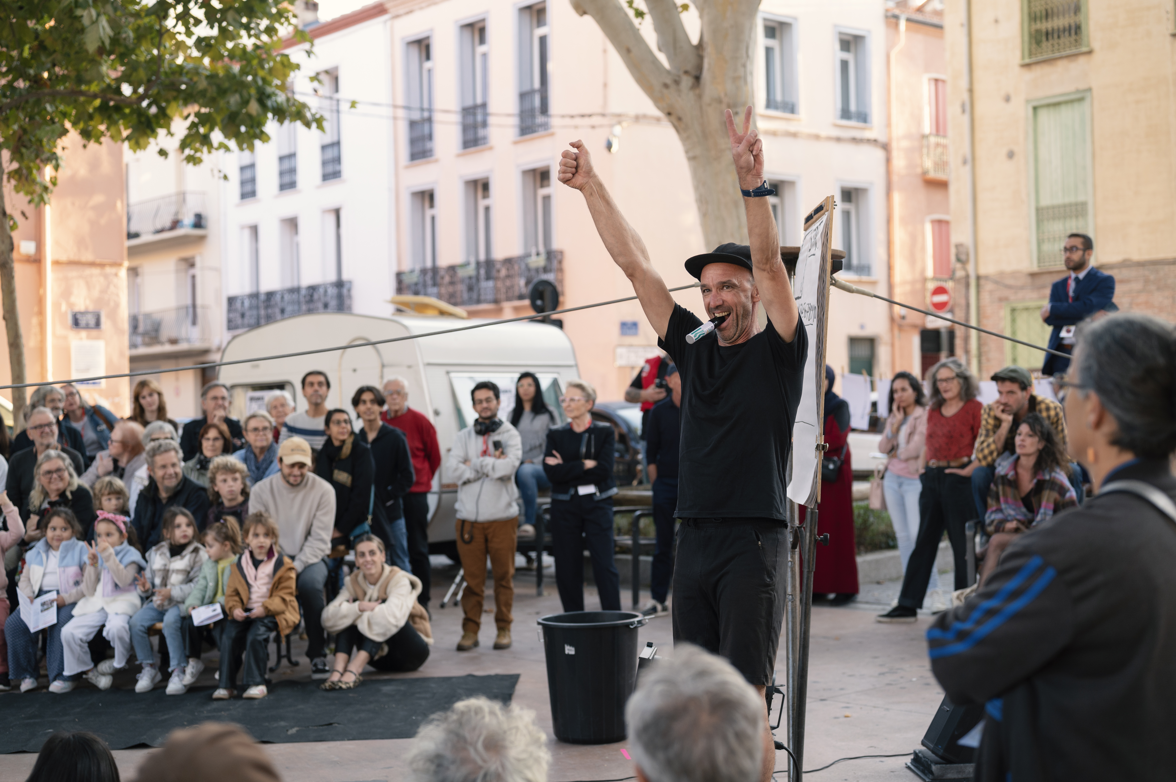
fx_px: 1632
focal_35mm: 50
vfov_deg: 27.0
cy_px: 391
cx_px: 588
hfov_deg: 39.6
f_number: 2.8
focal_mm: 50
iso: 250
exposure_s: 1/200
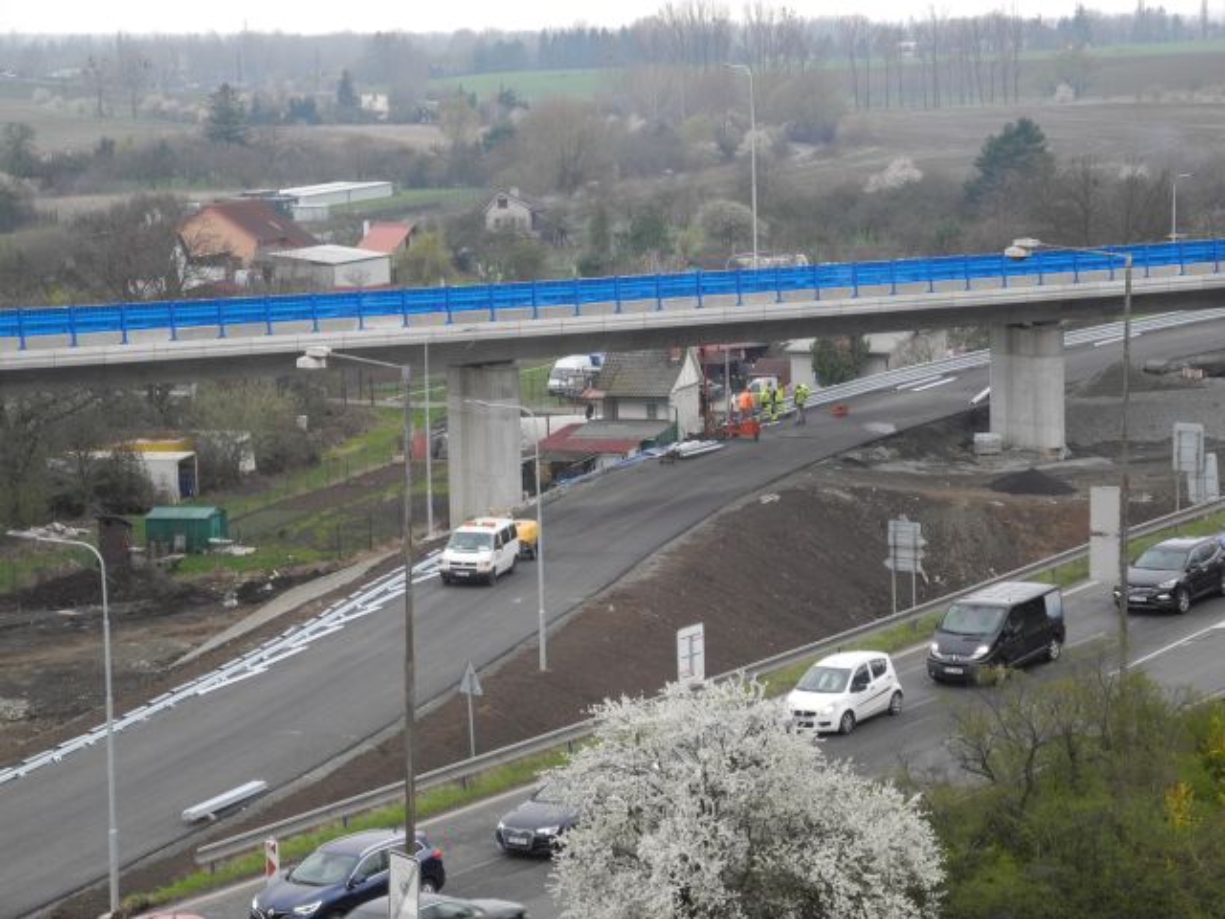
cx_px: 612
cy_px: 460
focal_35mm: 105
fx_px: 3716
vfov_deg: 14.1
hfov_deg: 18.7
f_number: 4.5
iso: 100
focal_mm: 22.5
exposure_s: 1/67
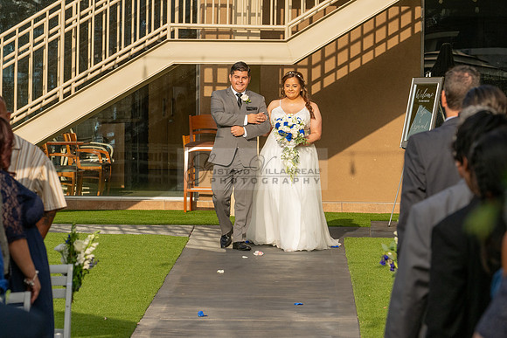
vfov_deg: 6.7
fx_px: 2884
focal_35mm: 205
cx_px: 234
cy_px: 187
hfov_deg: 10.0
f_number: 6.3
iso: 400
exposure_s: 1/1250
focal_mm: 150
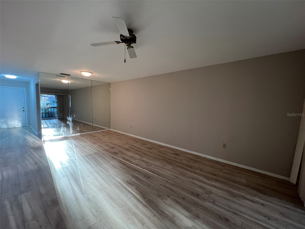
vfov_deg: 89.9
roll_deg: -0.5
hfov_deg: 106.2
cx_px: 152
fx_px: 115
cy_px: 114
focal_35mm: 13
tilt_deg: -4.6
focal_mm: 1.57
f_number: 1.8
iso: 250
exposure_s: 1/60
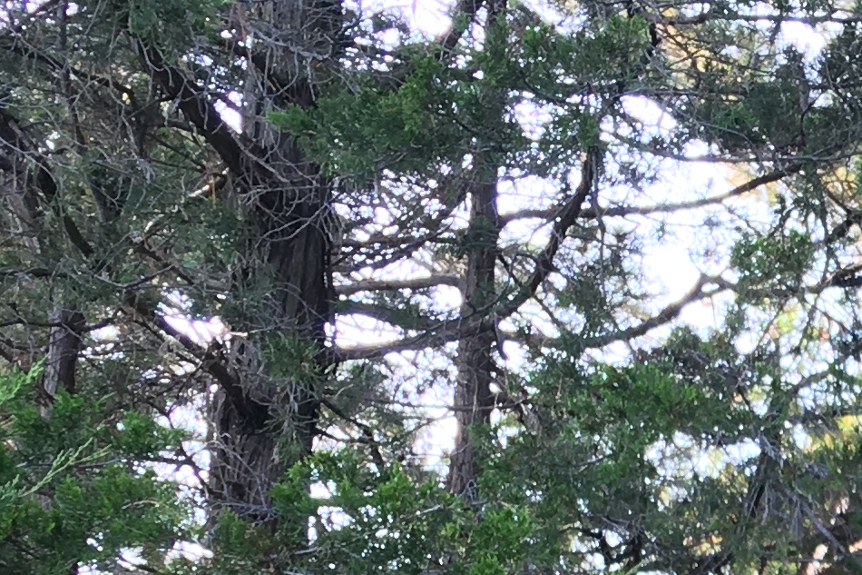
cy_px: 954
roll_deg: -2.4
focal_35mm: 128
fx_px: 3064
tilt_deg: +6.7
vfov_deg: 10.2
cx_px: 1092
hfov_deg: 15.3
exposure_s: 1/40
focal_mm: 4.15
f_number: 2.2
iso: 25
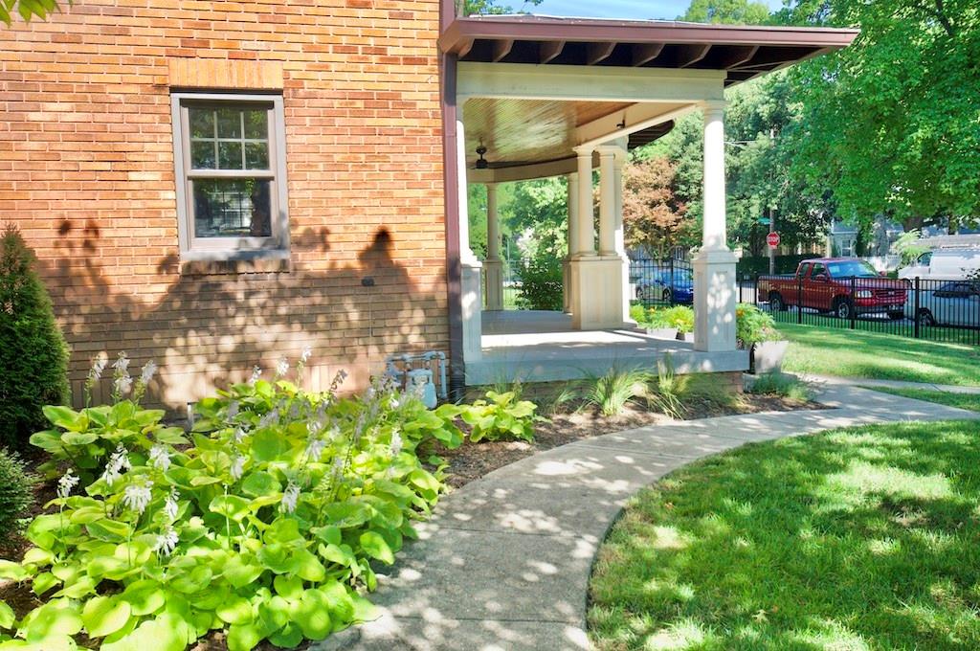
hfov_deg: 53.2
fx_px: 979
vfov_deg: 36.8
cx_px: 490
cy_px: 326
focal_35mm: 36
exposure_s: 1/160
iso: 200
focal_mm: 24
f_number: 6.3
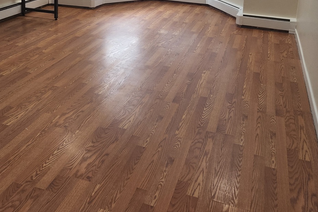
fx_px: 362
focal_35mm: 41
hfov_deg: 47.2
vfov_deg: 30.8
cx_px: 131
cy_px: 11
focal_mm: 5.4
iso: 160
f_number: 1.8
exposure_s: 1/120
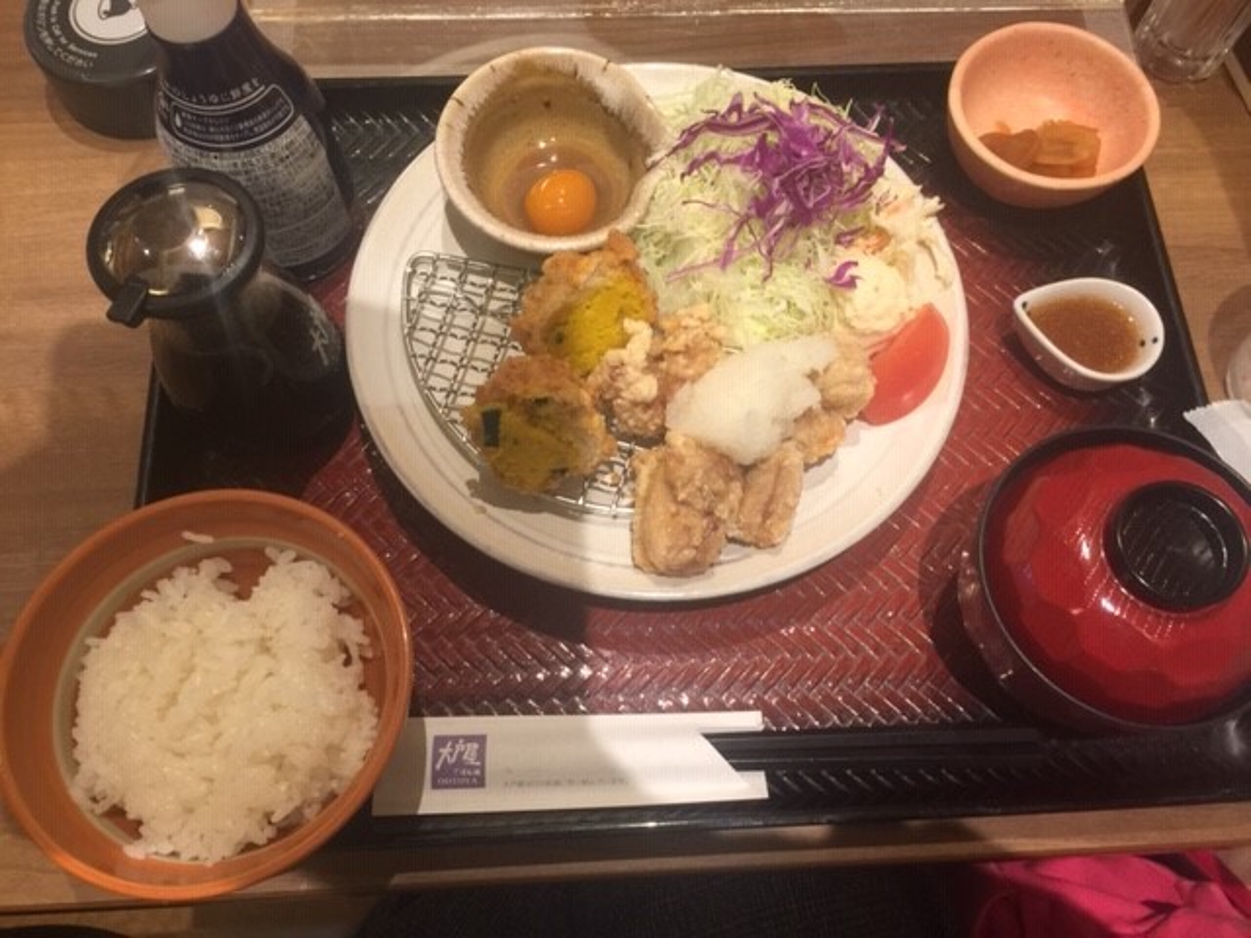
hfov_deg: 61.7
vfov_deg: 48.2
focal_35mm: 29
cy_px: 469
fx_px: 1048
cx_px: 626
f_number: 2.2
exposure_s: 1/15
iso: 32
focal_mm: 4.15
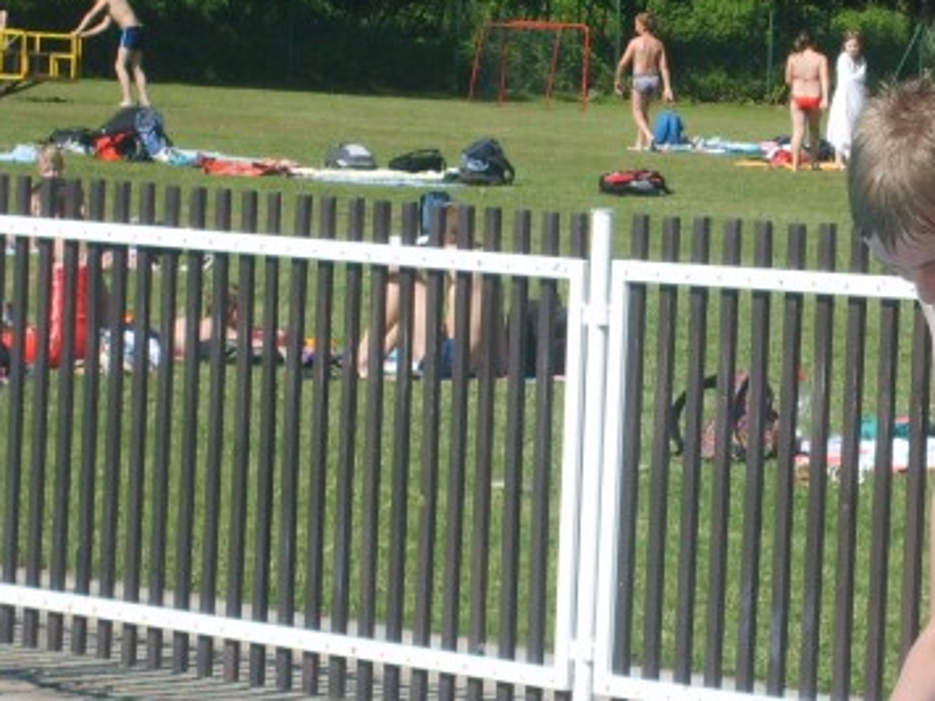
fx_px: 6375
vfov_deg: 6.3
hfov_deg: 8.3
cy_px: 496
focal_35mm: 236
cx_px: 956
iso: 50
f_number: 4.9
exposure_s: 1/500
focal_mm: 17.4
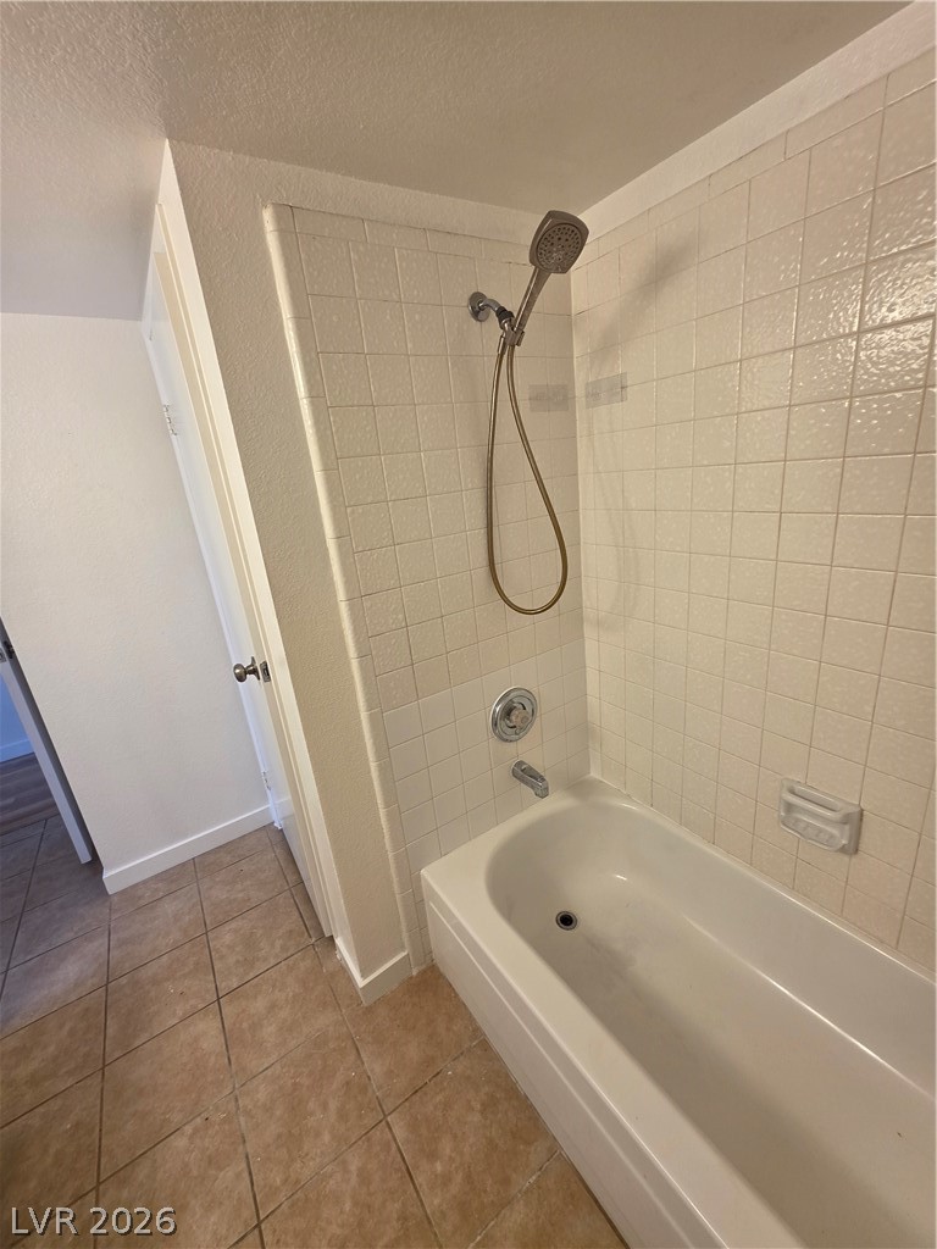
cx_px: 468
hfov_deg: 89.9
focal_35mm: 13
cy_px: 624
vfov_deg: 106.2
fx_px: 469
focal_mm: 2.2
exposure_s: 1/120
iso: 125
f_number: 1.9
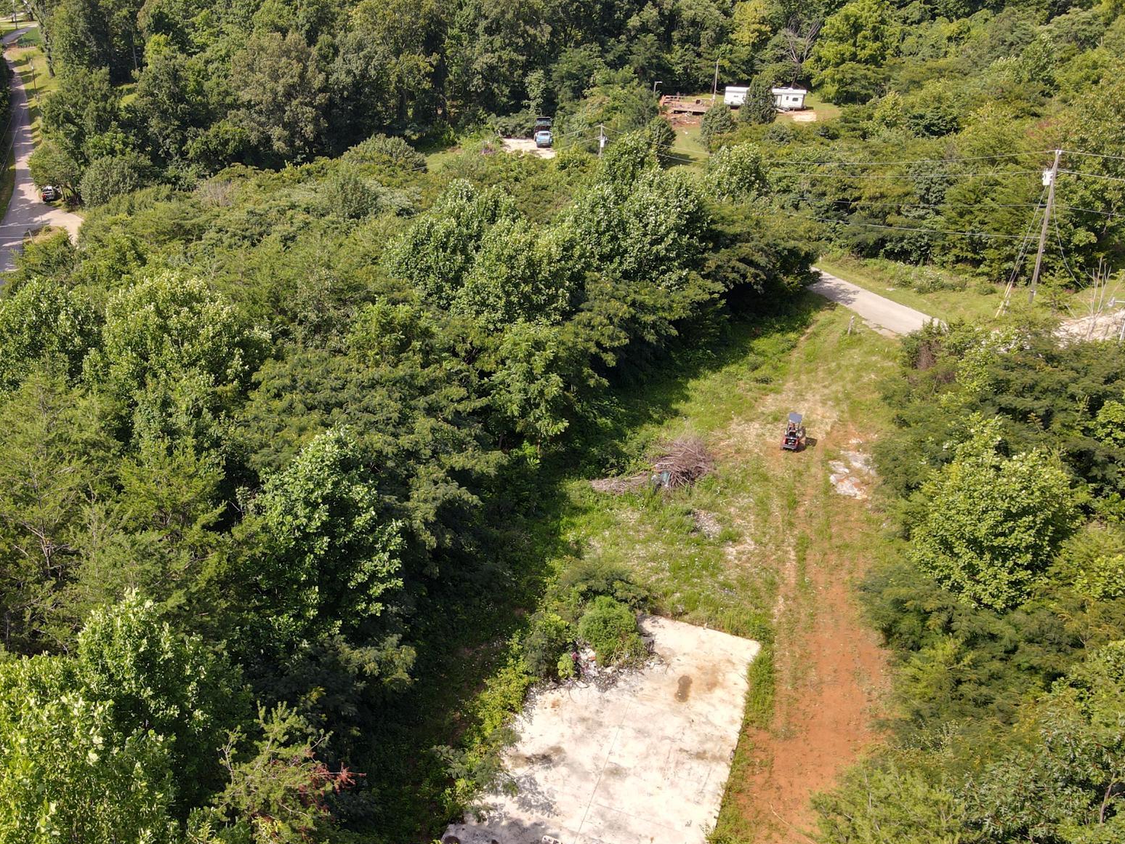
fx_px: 1007
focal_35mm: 31
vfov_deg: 45.1
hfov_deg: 57.4
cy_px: 521
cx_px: 400
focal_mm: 4.5
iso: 100
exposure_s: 1/20
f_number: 2.8
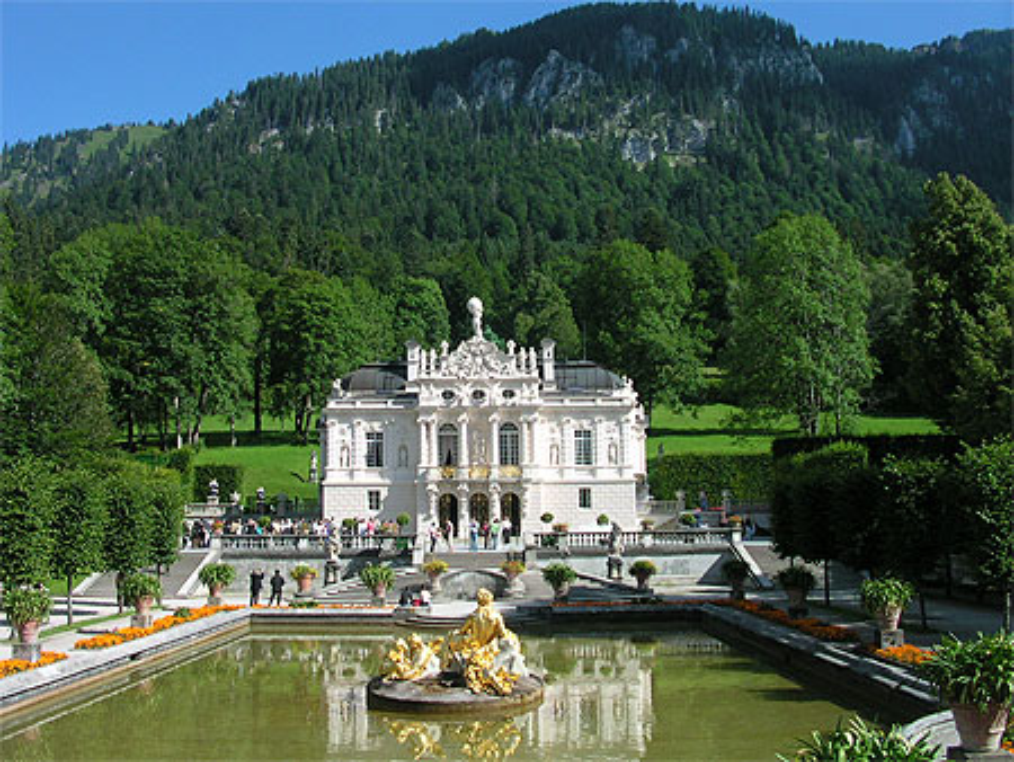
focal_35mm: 37
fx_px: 1084
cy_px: 381
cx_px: 507
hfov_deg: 50.1
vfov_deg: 38.7
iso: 100
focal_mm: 5.6
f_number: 4.5
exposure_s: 1/319
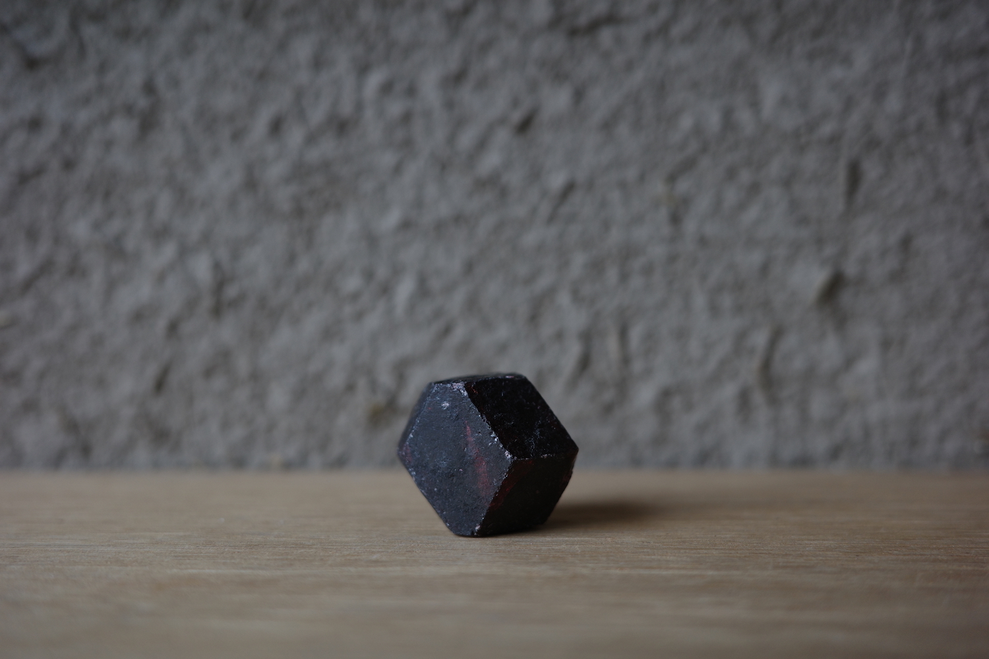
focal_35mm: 40
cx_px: 494
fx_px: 1099
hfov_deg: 48.5
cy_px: 330
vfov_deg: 33.4
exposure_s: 1/125
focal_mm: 26
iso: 200
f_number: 2.8
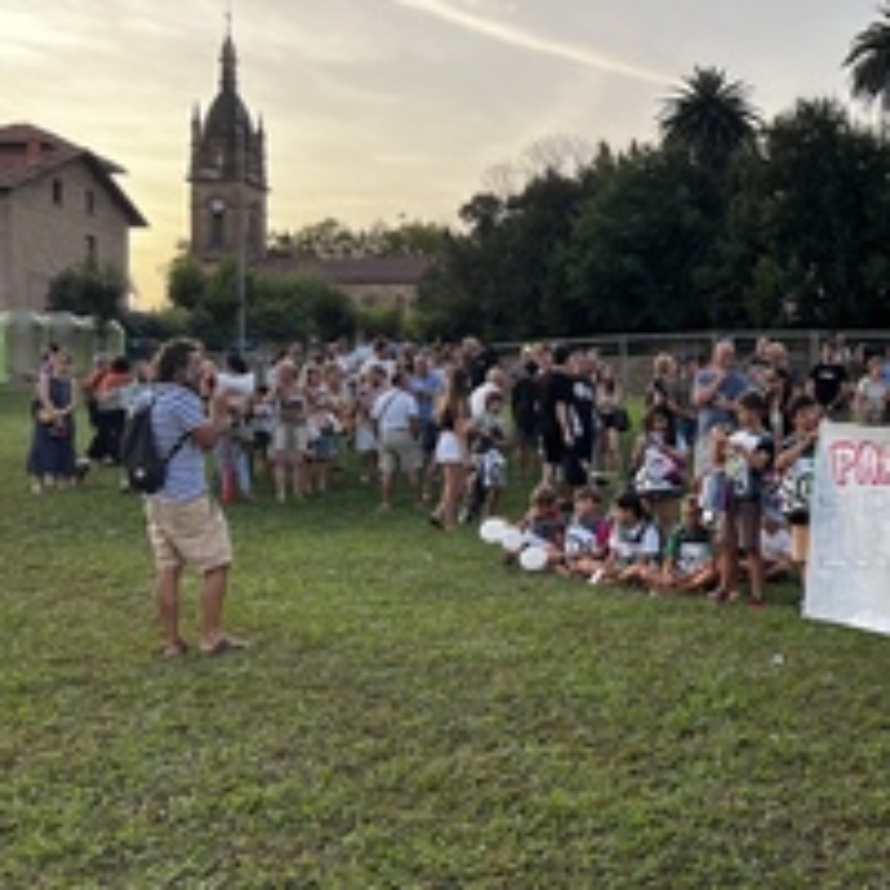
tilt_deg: -1.3
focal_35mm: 40
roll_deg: -0.4
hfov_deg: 39.9
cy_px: 452
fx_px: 1164
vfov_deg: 41.9
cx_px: 730
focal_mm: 5.7
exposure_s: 1/316
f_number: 1.5
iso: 50
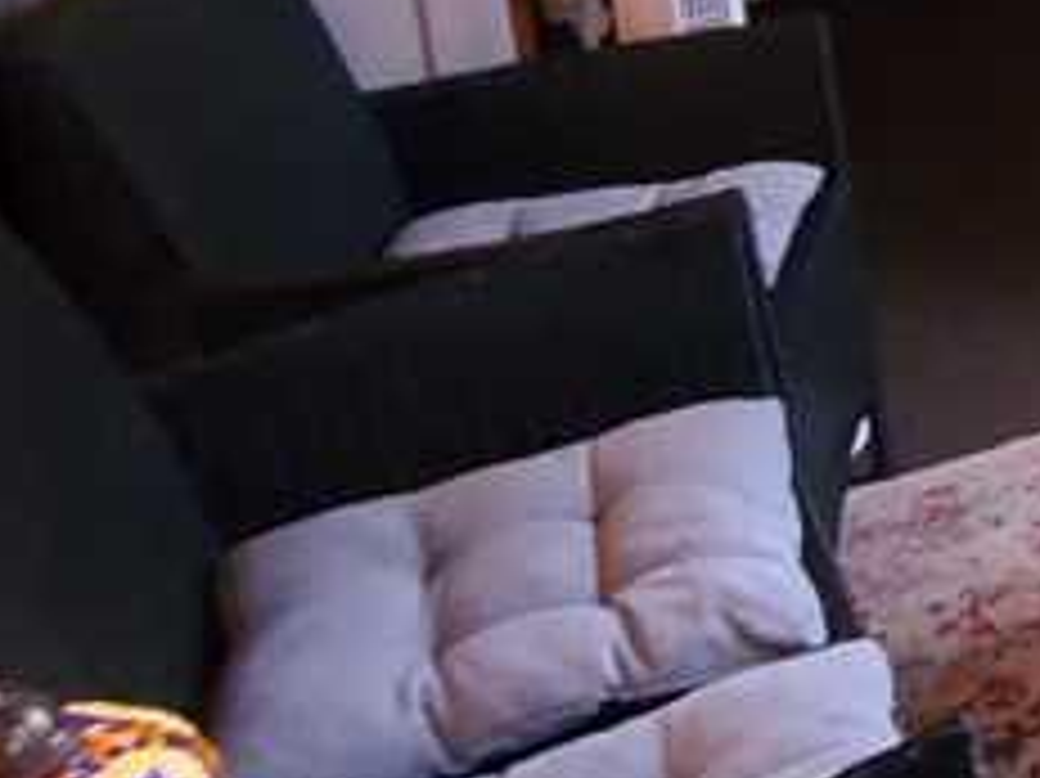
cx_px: 2220
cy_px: -270
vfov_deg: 18.8
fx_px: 2162
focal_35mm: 72
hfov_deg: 17.1
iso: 800
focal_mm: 1.8
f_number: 2.2
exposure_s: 1/14
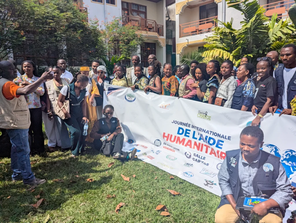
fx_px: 206
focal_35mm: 24
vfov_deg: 56.9
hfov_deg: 71.5
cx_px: 148
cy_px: 112
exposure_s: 1/4525
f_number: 1.85
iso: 61
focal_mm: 6.81
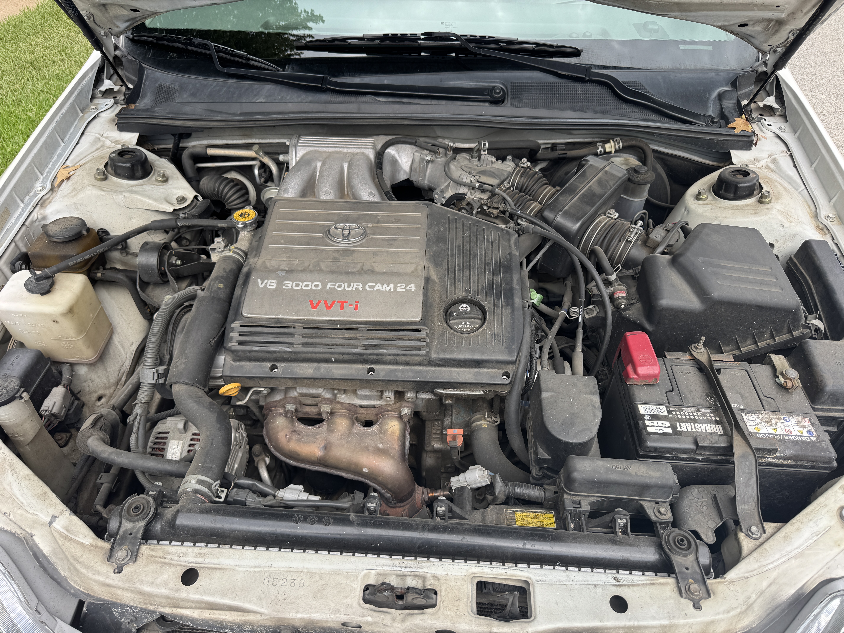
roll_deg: -2.3
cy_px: 316
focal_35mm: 24
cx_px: 422
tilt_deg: -39.7
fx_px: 585
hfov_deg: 71.6
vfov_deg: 56.8
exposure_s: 1/633
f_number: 1.78
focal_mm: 6.76
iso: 80
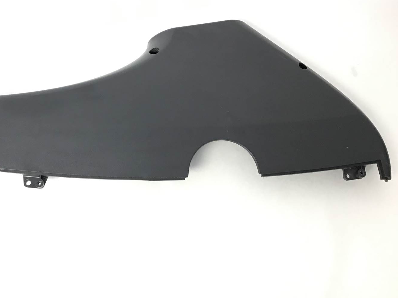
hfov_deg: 44.1
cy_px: 114
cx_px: 132
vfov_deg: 34.2
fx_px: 483
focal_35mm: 42
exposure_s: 1/30
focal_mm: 3.3
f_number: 2.4
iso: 64
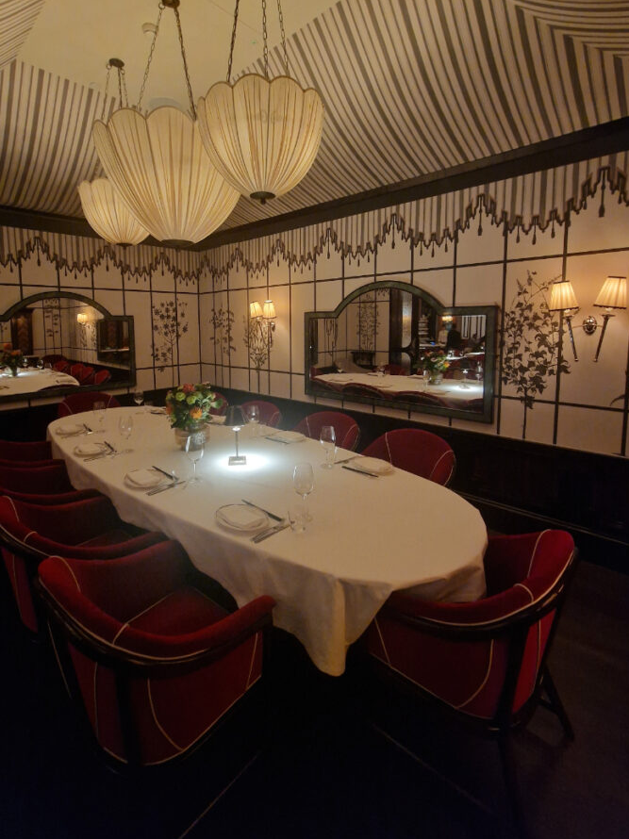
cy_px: 362
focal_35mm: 15
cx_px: 273
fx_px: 364
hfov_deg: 81.3
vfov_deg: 97.6
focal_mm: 2.2
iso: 800
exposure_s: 1/33
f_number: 2.2
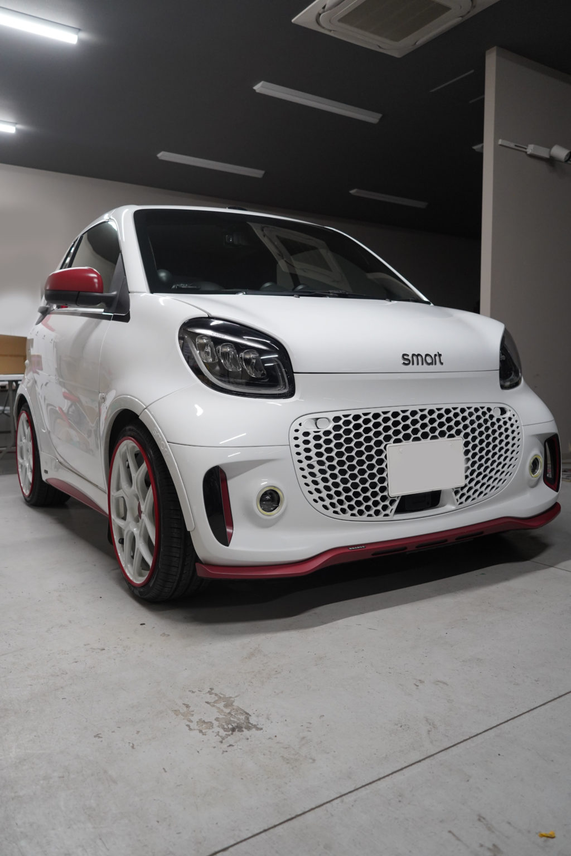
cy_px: 428
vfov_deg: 63.7
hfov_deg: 45.0
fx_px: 690
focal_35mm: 29
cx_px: 286
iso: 1600
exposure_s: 1/160
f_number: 4
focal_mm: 29
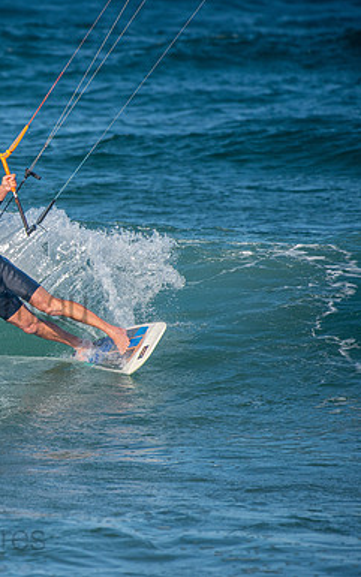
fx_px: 12076
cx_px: -70
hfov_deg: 1.7
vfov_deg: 2.7
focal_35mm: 768
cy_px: 288
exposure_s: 1/1600
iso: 250
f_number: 5.6
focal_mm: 500
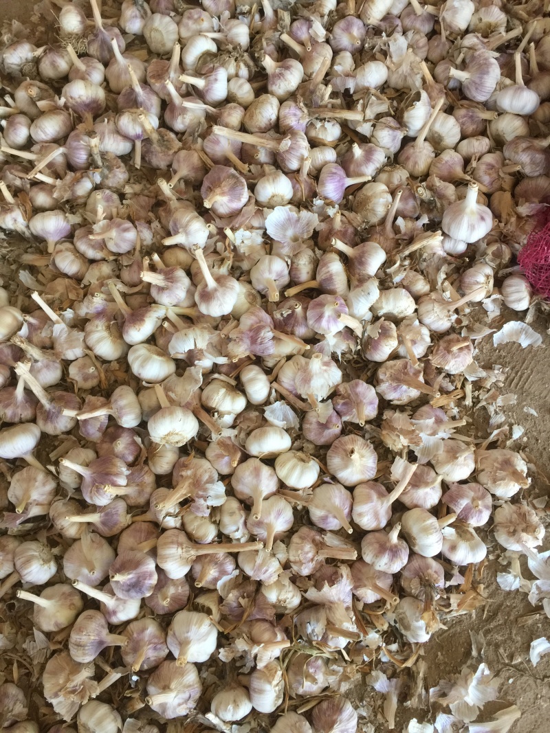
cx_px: 275
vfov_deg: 61.7
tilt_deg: -78.3
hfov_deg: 48.2
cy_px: 366
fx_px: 614
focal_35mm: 29
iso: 64
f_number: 2.2
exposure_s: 1/33
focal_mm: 4.15
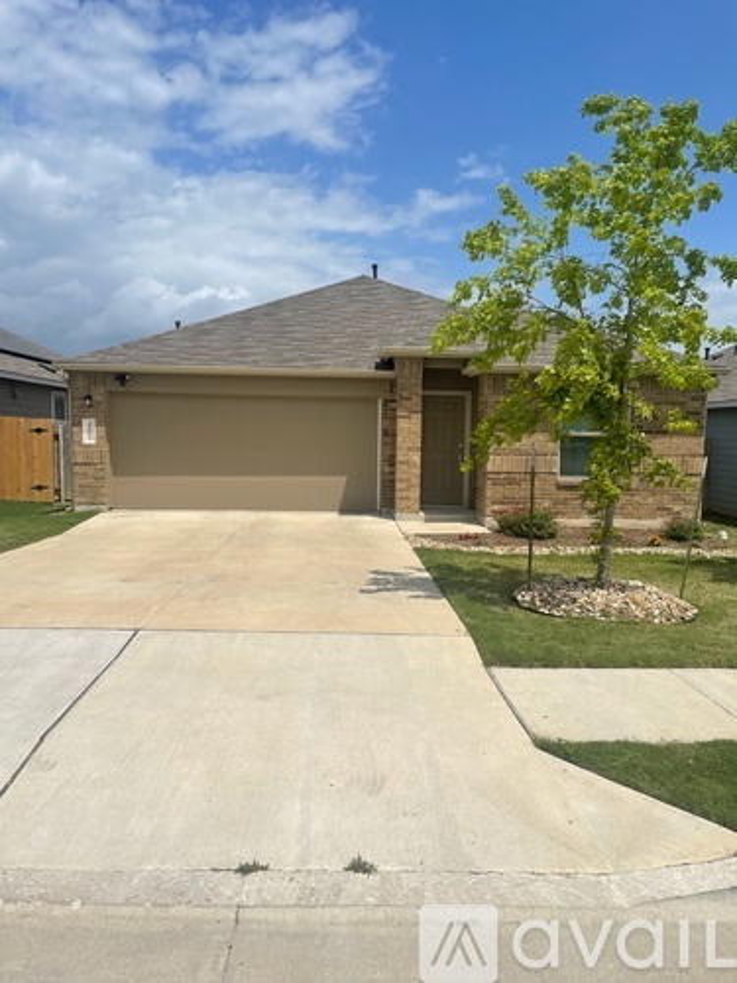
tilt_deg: -4.9
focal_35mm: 26
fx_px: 738
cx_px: 368
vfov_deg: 67.3
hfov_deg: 53.1
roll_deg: -0.2
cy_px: 492
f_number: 1.6
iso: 32
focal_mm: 4.2
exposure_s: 1/9804
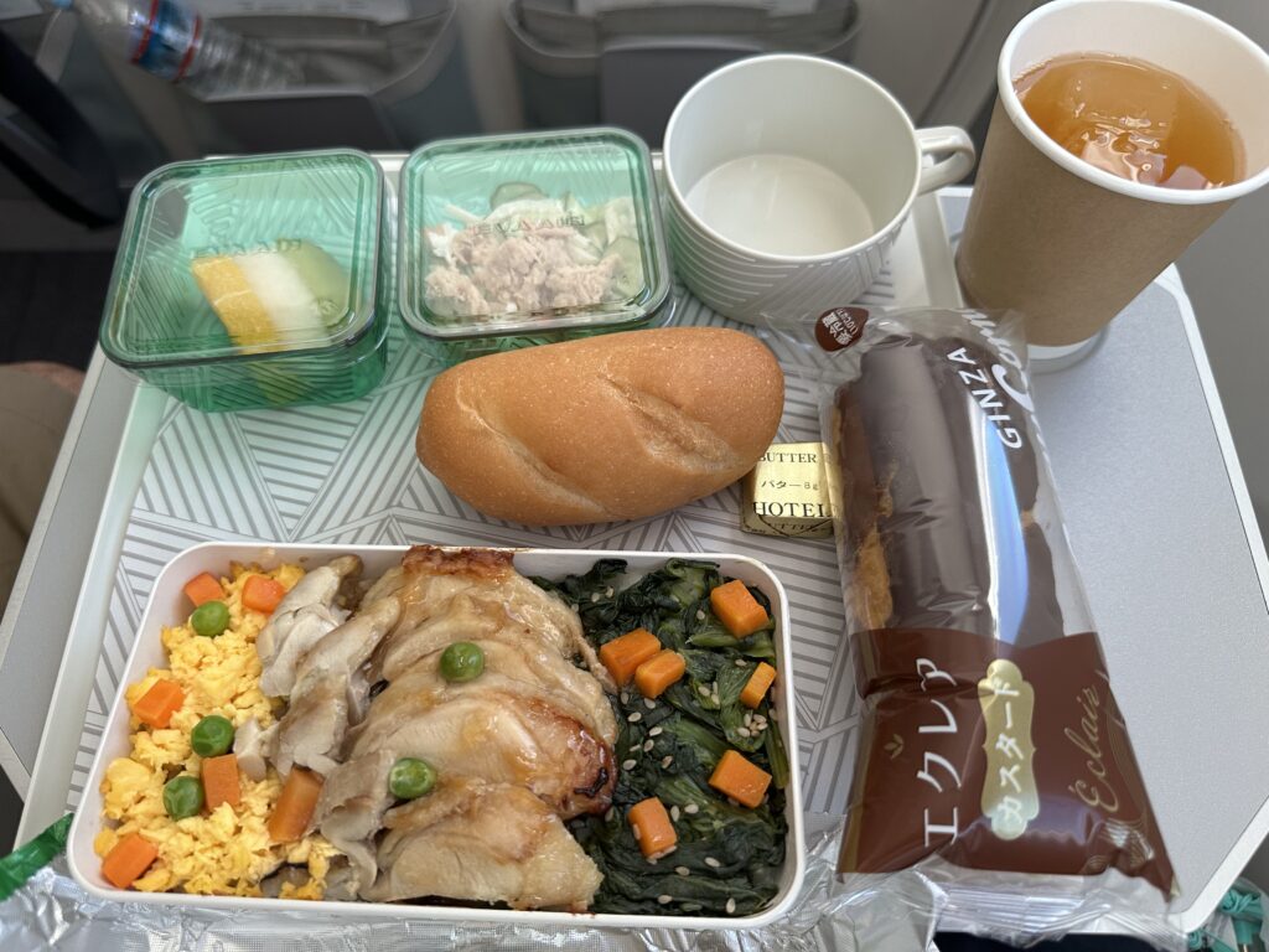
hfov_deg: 71.6
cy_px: 476
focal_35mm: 24
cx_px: 634
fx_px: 880
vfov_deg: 56.8
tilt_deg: -63.9
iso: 250
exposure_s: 1/113
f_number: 1.78
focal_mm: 6.86
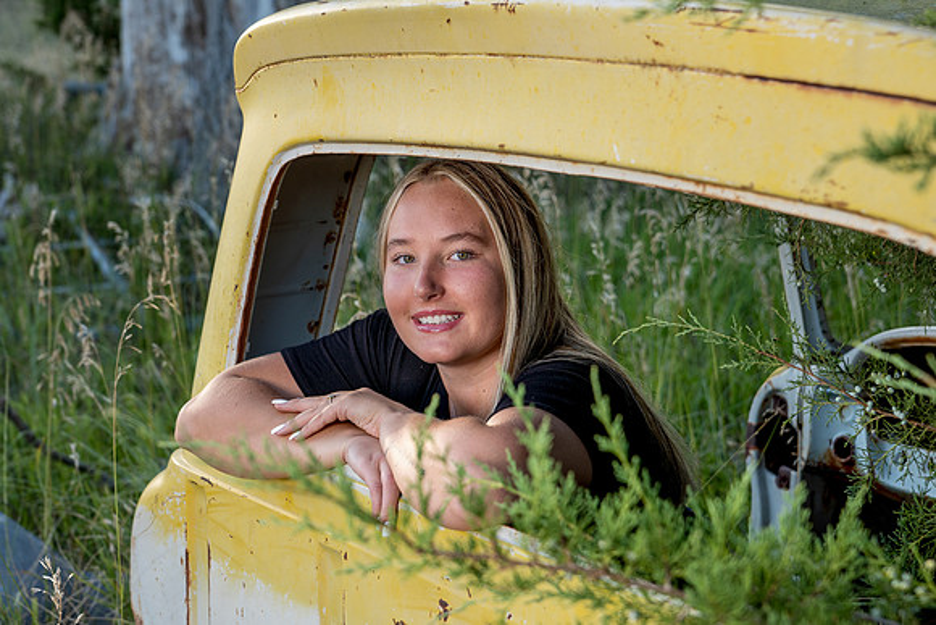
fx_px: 1820
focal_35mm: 70
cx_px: 468
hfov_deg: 28.8
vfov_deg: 19.5
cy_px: 312
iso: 100
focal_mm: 70
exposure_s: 1/100
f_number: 5
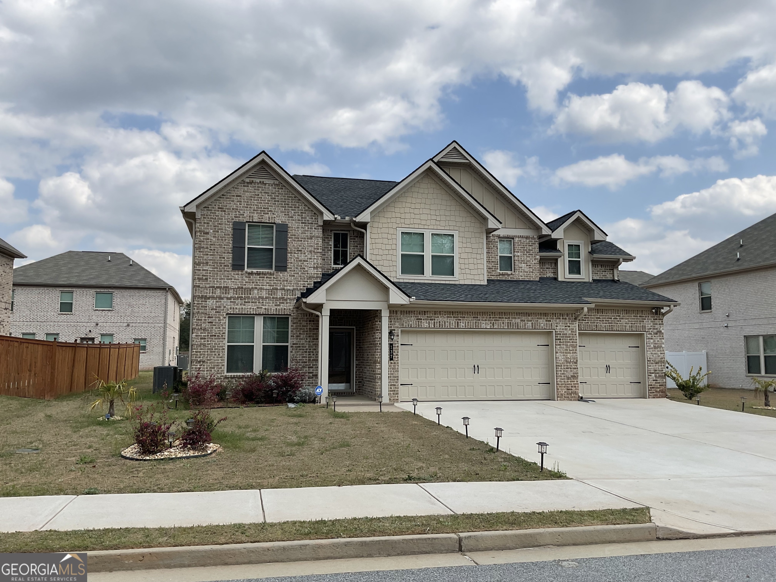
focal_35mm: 29
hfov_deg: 61.7
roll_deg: -0.1
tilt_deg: +6.3
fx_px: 650
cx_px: 388
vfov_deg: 48.2
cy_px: 291
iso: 16
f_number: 1.8
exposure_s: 1/2320
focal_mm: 3
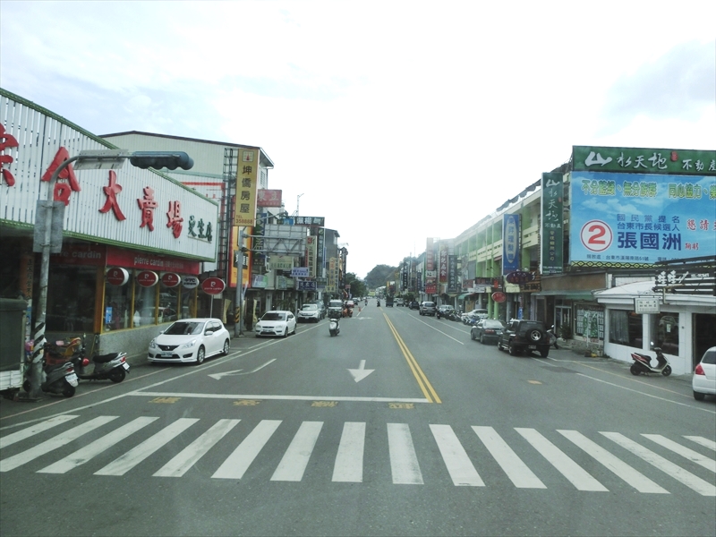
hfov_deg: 71.6
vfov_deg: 56.8
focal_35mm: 24
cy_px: 268
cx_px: 358
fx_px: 496
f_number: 7.9
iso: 80
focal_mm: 4.24
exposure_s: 1/200
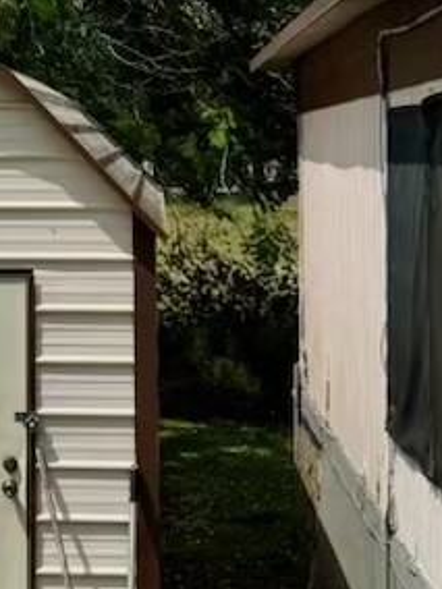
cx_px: 31
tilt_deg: +0.7
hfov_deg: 13.6
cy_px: 29
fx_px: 1839
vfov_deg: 17.9
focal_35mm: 108
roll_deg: -1.7
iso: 80
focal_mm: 6.76
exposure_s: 1/6410
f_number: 1.78
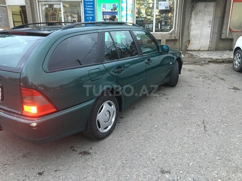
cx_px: 121
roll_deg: -0.6
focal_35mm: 29
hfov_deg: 61.7
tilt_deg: -15.4
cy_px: 90
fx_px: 203
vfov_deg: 48.2
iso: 200
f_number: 2.2
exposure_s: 1/25
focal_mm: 4.15
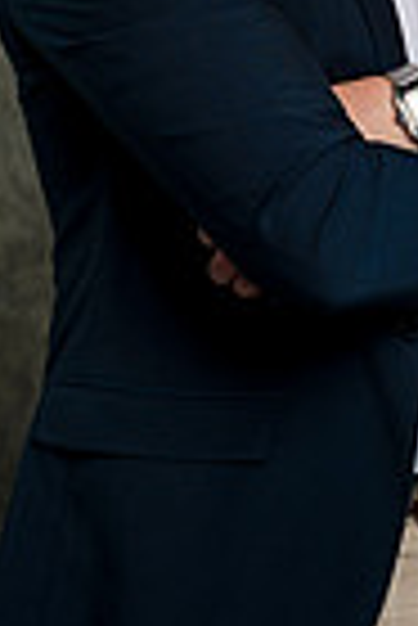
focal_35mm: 178
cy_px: 104
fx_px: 3092
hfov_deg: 7.7
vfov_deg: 11.5
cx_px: 274
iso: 125
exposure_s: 1/160
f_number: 4
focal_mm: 55
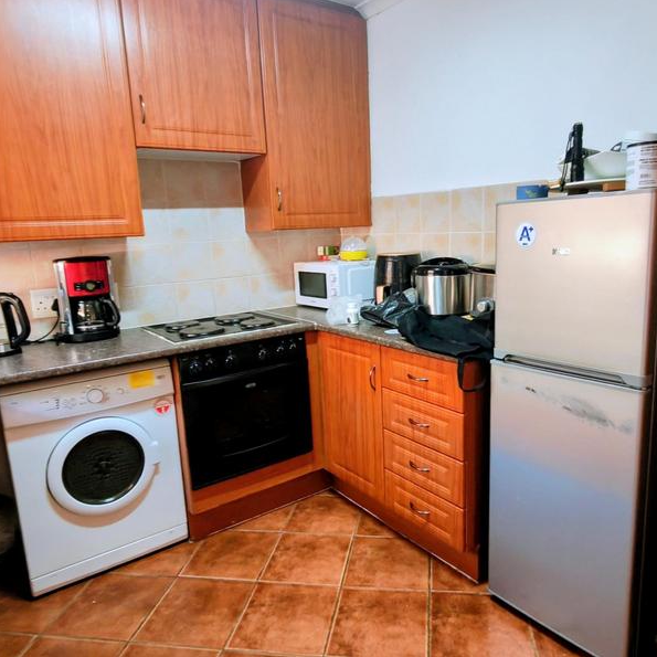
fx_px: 408
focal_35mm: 19
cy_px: 327
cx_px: 367
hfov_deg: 77.4
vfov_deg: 77.7
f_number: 2.2
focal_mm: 1.96
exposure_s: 1/20
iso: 174
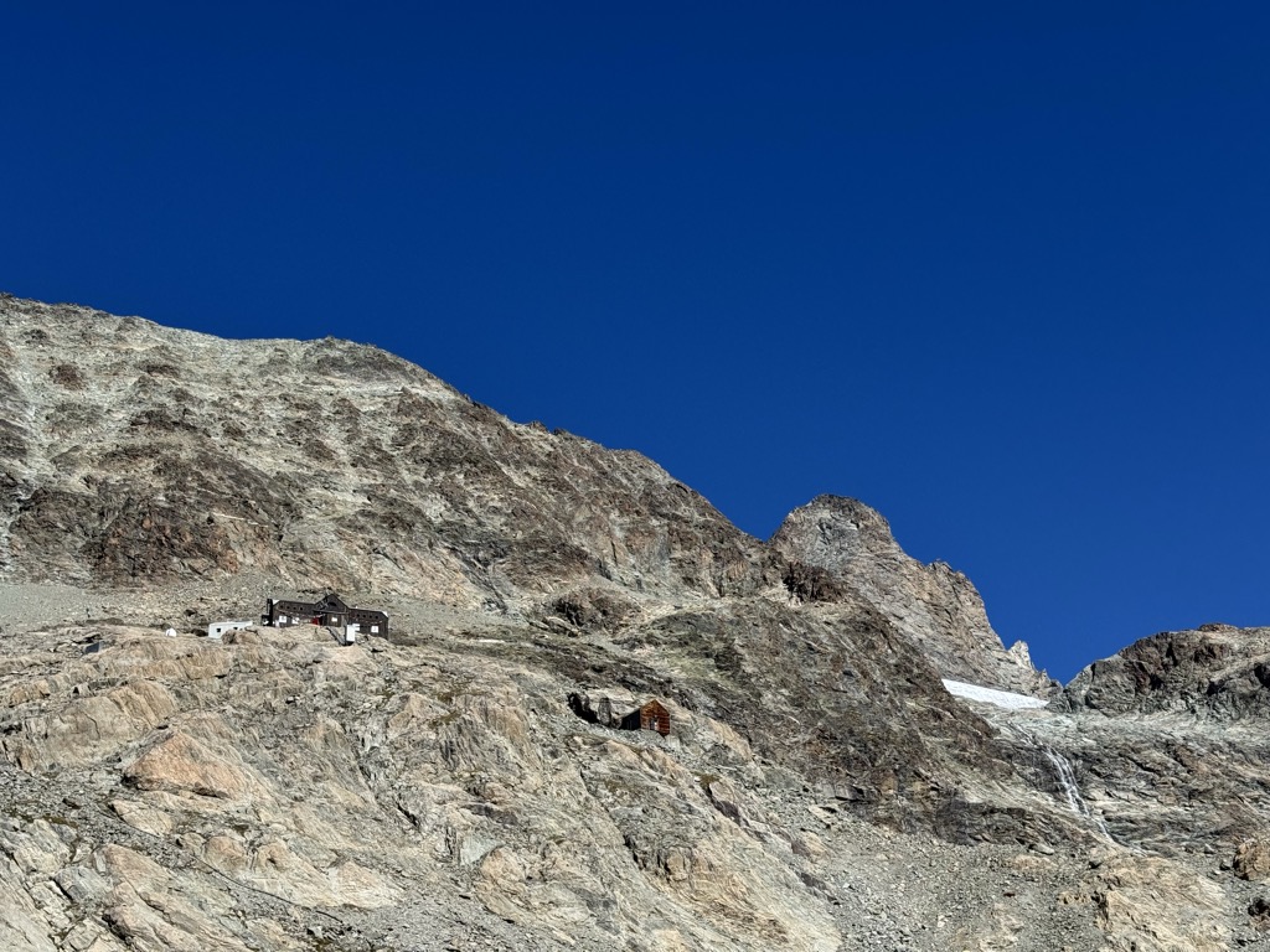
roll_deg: +3.4
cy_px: 476
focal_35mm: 48
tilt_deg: +26.8
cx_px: 635
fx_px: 1761
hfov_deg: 39.7
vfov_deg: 30.3
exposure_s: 1/5376
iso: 64
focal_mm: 6.76
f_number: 1.78
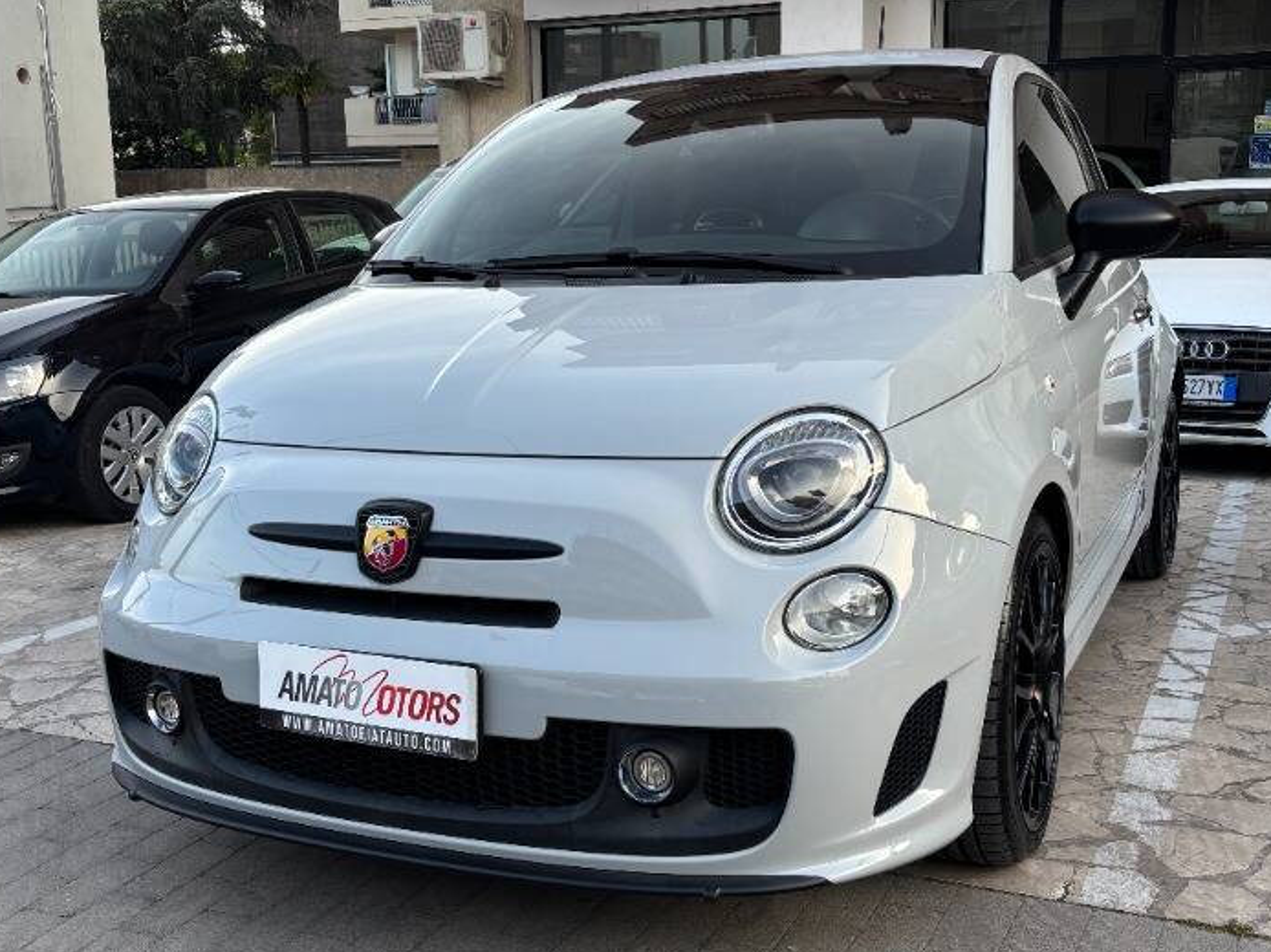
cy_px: 465
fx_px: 1468
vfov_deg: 35.9
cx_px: 602
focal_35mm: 40
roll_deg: +1.2
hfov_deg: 46.8
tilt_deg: -11.7
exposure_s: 1/304
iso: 50
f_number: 1.6
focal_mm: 5.96
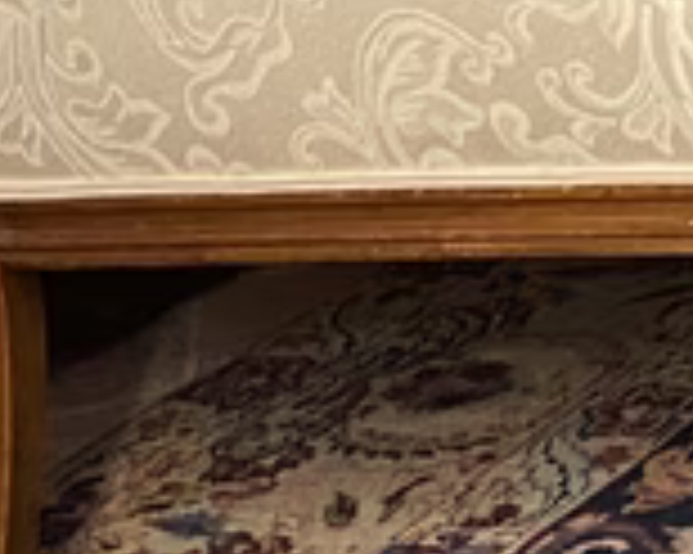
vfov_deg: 8.6
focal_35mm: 169
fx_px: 3464
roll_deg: +1.4
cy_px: -631
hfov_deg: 9.0
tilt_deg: -9.8
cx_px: 2146
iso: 400
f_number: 1.8
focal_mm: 4.25
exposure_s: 1/33
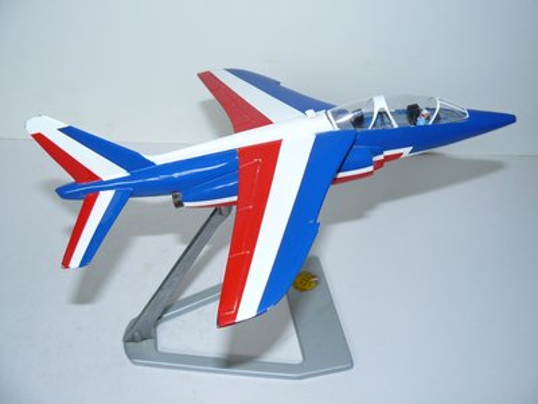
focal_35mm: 36
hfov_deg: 51.4
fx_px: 560
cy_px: 202
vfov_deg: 39.7
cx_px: 269
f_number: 2.8
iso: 100
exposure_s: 1/30
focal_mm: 6
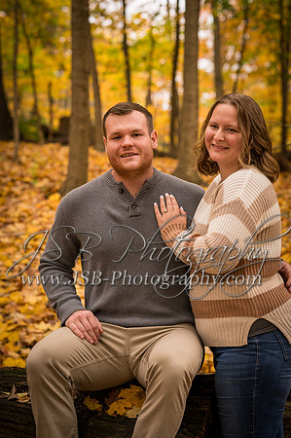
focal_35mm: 85
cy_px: 219
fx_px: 1033
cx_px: 146
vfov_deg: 23.9
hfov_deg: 16.0
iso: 200
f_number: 4
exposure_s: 1/250
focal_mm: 85
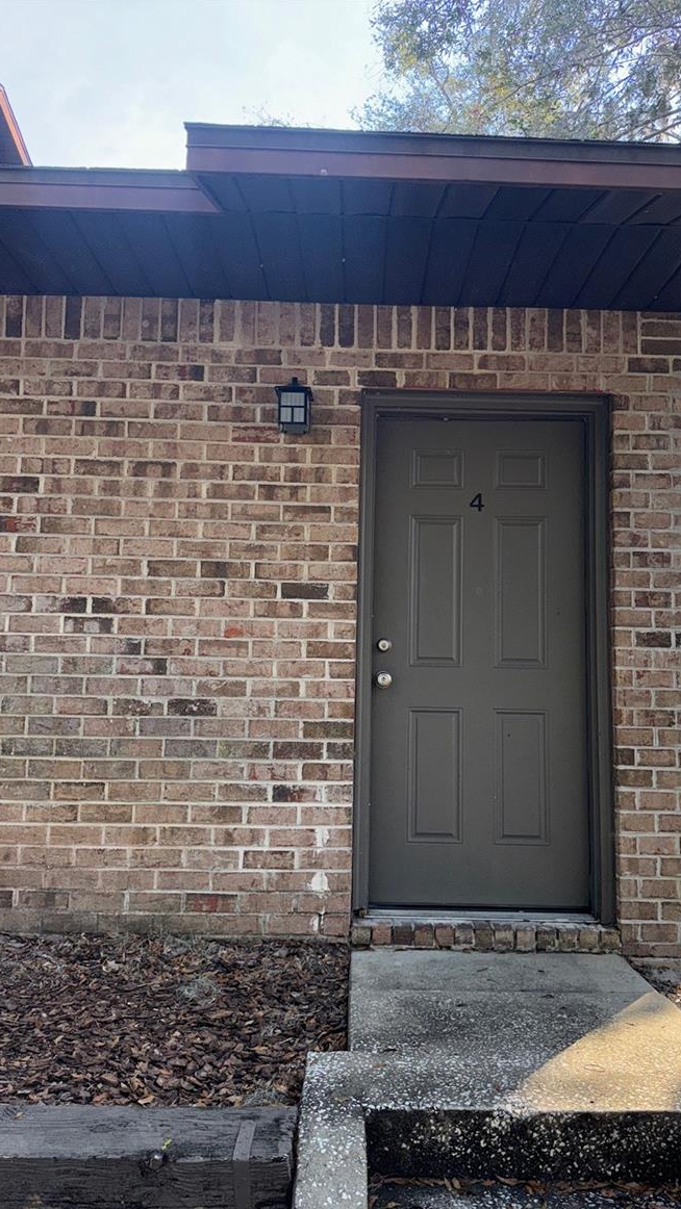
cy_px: 622
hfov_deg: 42.8
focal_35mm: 27
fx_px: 866
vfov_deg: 69.8
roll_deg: -0.3
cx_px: 398
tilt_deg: +7.6
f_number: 1.78
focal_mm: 6.76
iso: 50
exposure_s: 1/1261
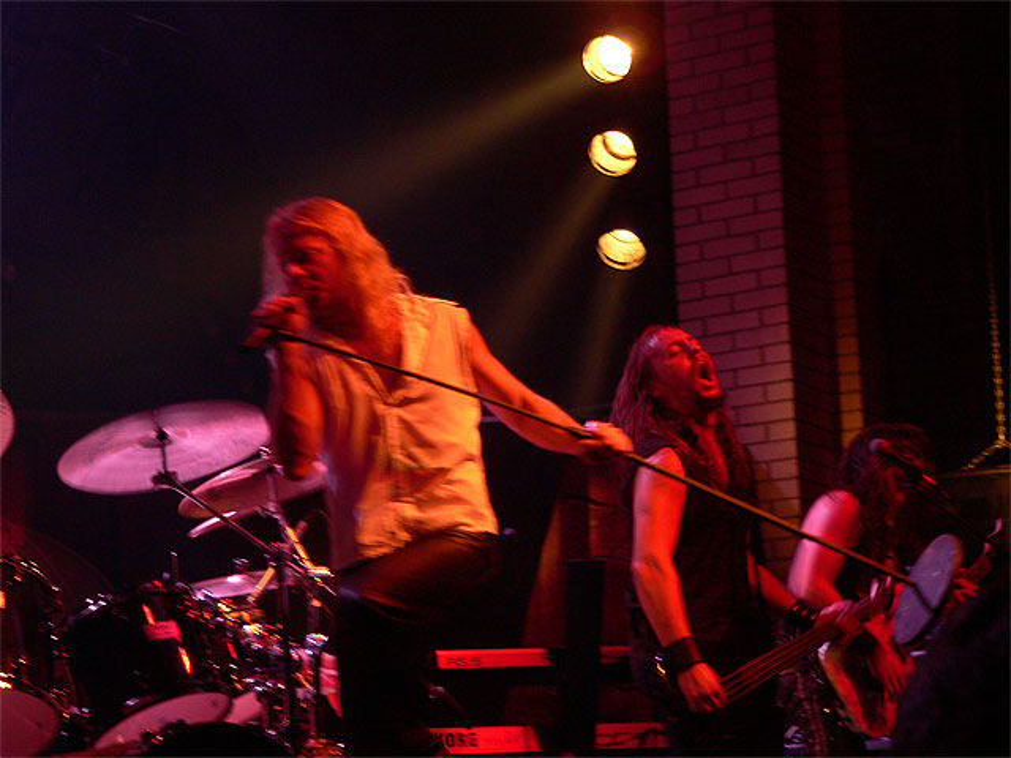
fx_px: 2541
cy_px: 379
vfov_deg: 17.0
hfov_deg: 22.5
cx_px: 506
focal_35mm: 87
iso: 200
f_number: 2.8
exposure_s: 1/20
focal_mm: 14.5
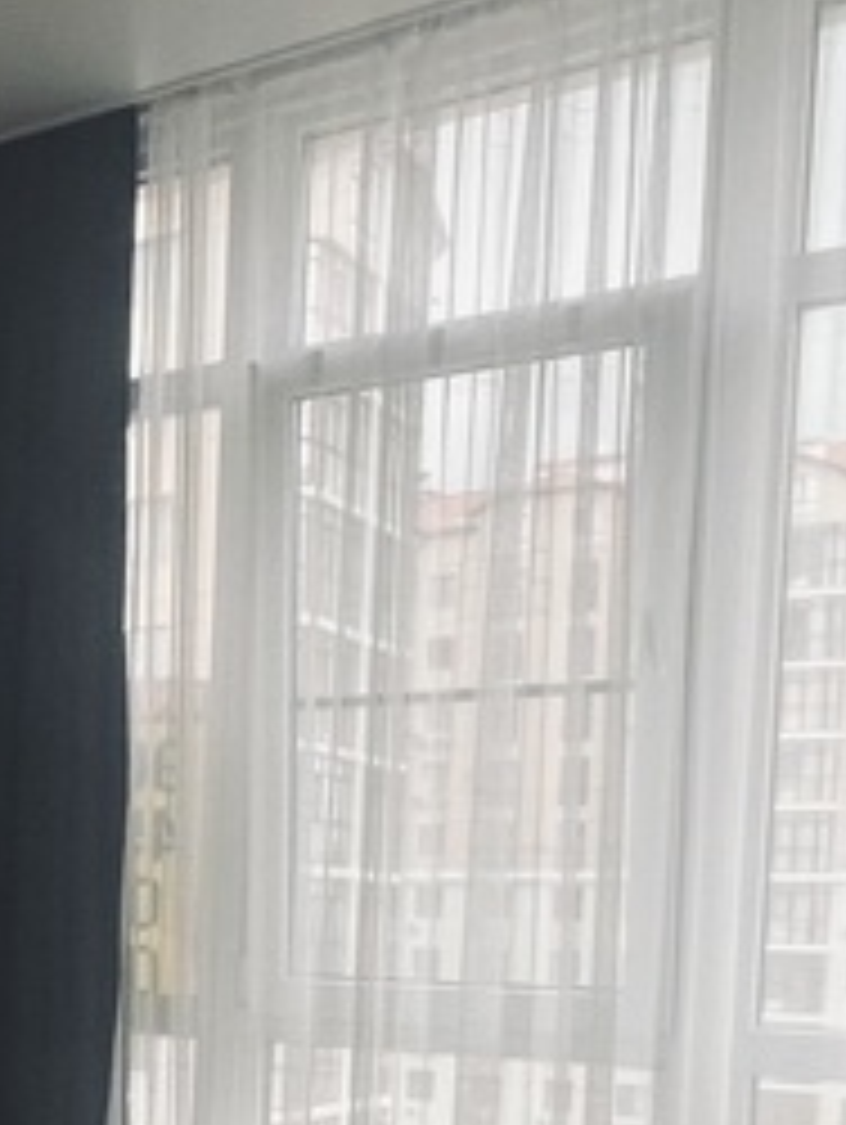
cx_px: -324
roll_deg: -0.8
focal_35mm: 52
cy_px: 1012
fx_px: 1692
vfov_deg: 34.7
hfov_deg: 23.8
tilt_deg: -3.3
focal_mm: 1.57
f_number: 1.8
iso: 125
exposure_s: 1/50
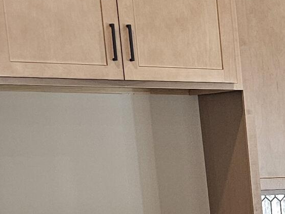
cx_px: 674
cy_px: 307
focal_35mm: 124
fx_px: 1021
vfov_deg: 11.5
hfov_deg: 12.6
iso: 250
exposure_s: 1/120
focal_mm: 6.3
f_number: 1.7
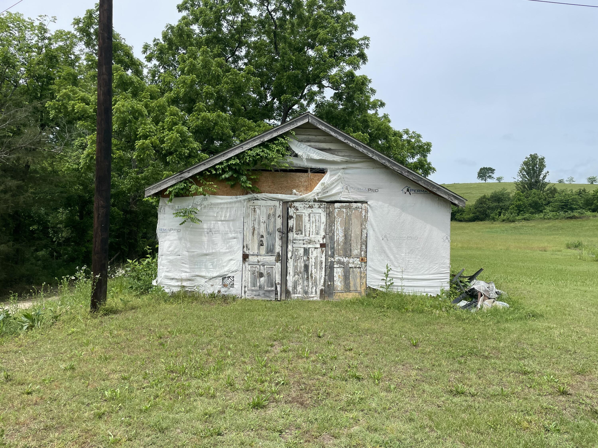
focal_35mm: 26
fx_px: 449
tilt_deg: -1.8
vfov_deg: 53.1
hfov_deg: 67.3
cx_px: 299
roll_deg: -1.3
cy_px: 224
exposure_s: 1/3509
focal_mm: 4.2
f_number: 1.6
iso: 32
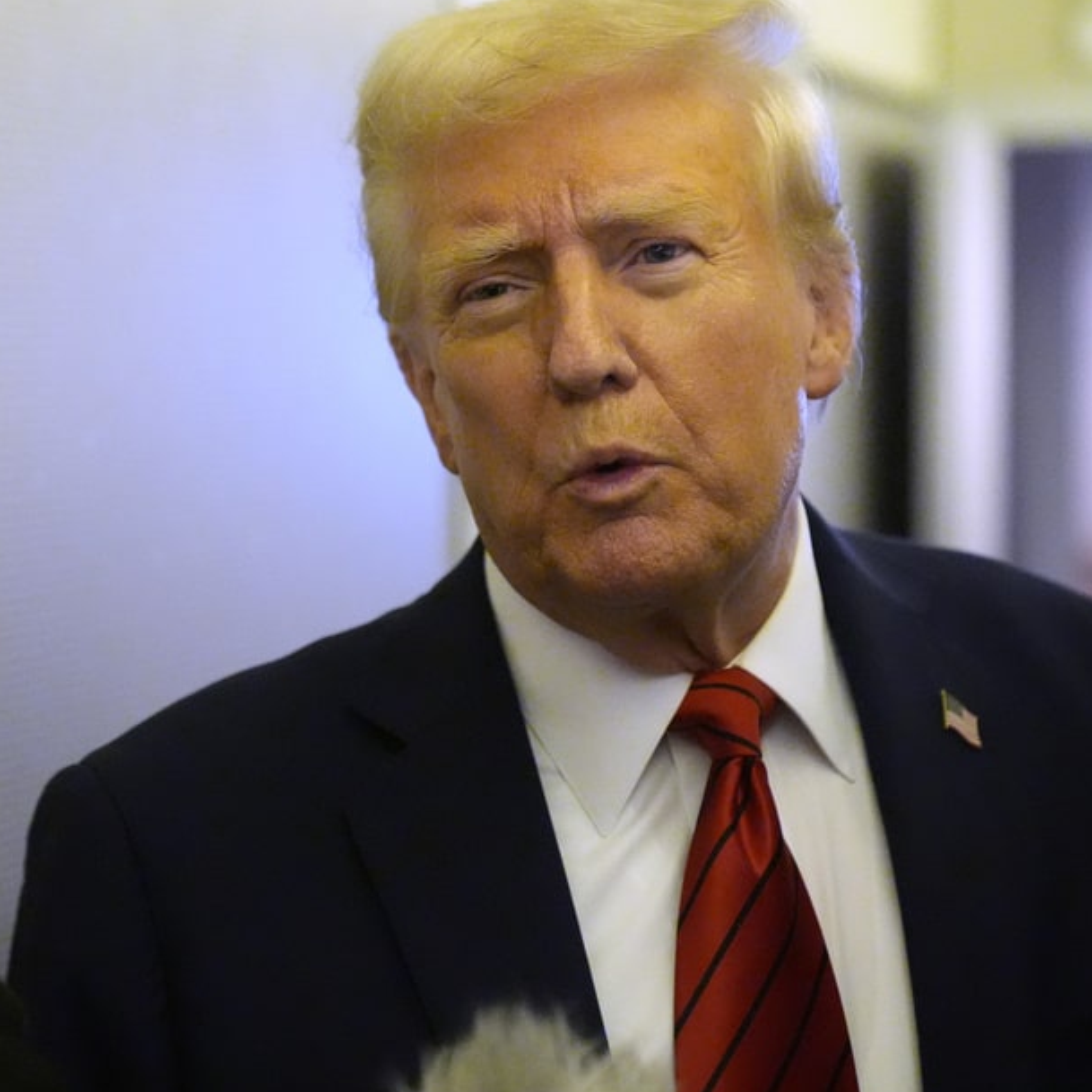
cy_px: 519
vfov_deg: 17.4
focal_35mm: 100
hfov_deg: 17.4
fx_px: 3569
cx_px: 597
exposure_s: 1/200
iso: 12800
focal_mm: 70
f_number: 2.8
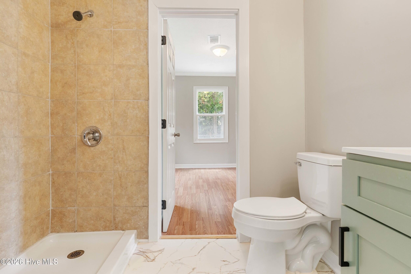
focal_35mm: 17
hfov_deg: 93.3
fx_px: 194
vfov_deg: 70.4
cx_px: 206
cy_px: 137
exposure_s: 1/6
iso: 640
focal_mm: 17
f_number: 8
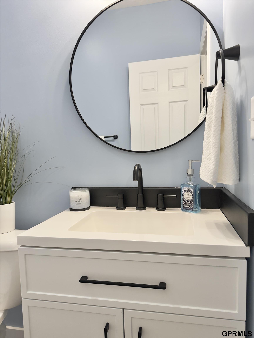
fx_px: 235
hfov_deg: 56.8
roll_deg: +3.6
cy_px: 169
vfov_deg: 71.6
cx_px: 127
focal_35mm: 24
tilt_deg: -3.9
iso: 125
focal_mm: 6.76
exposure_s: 1/120
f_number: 1.78
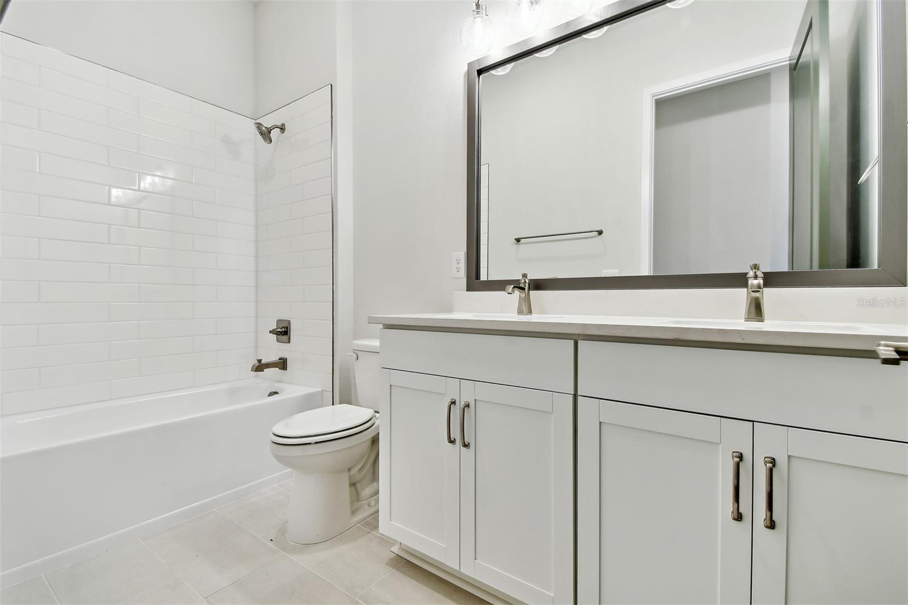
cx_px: 454
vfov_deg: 77.3
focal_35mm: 15
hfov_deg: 100.4
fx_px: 378
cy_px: 302
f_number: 7.1
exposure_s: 1/25
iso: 100
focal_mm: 10
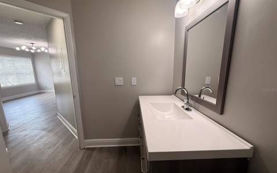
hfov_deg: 101.5
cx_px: 138
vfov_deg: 74.8
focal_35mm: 15
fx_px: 113
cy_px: 90
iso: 200
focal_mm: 2.22
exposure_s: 1/120
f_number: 2.2
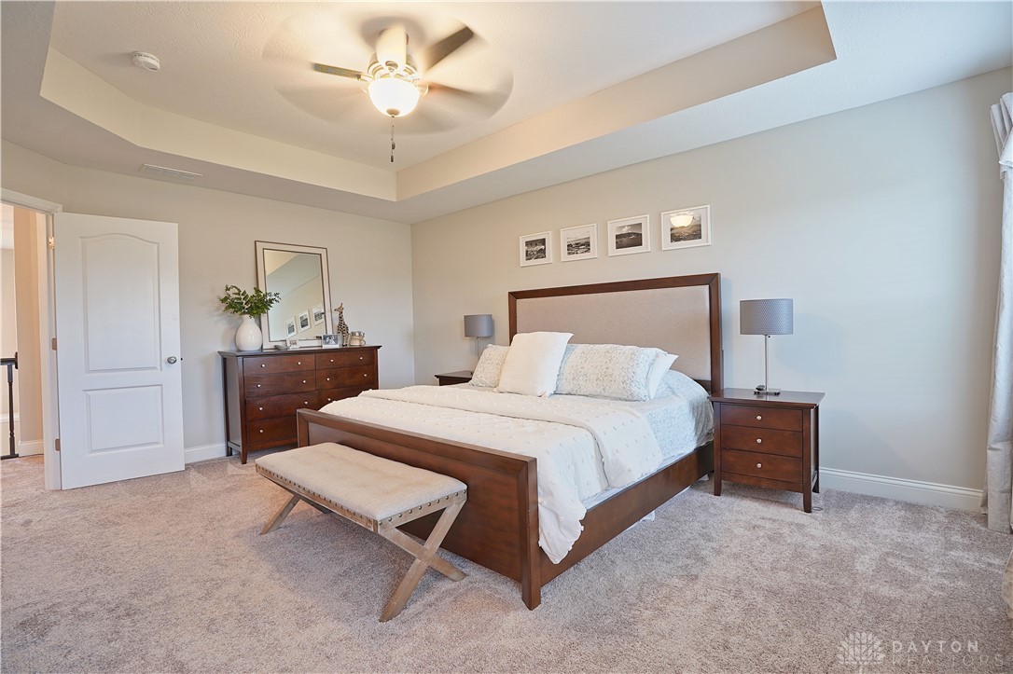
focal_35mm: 16
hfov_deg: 96.8
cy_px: 337
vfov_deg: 73.7
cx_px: 506
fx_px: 450
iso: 400
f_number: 7.1
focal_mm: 16
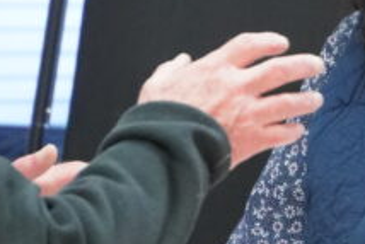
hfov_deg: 1.4
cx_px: 500
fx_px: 14548
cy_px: 81
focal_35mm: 1434
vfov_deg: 1.0
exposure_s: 1/250
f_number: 6.3
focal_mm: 300
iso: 12800
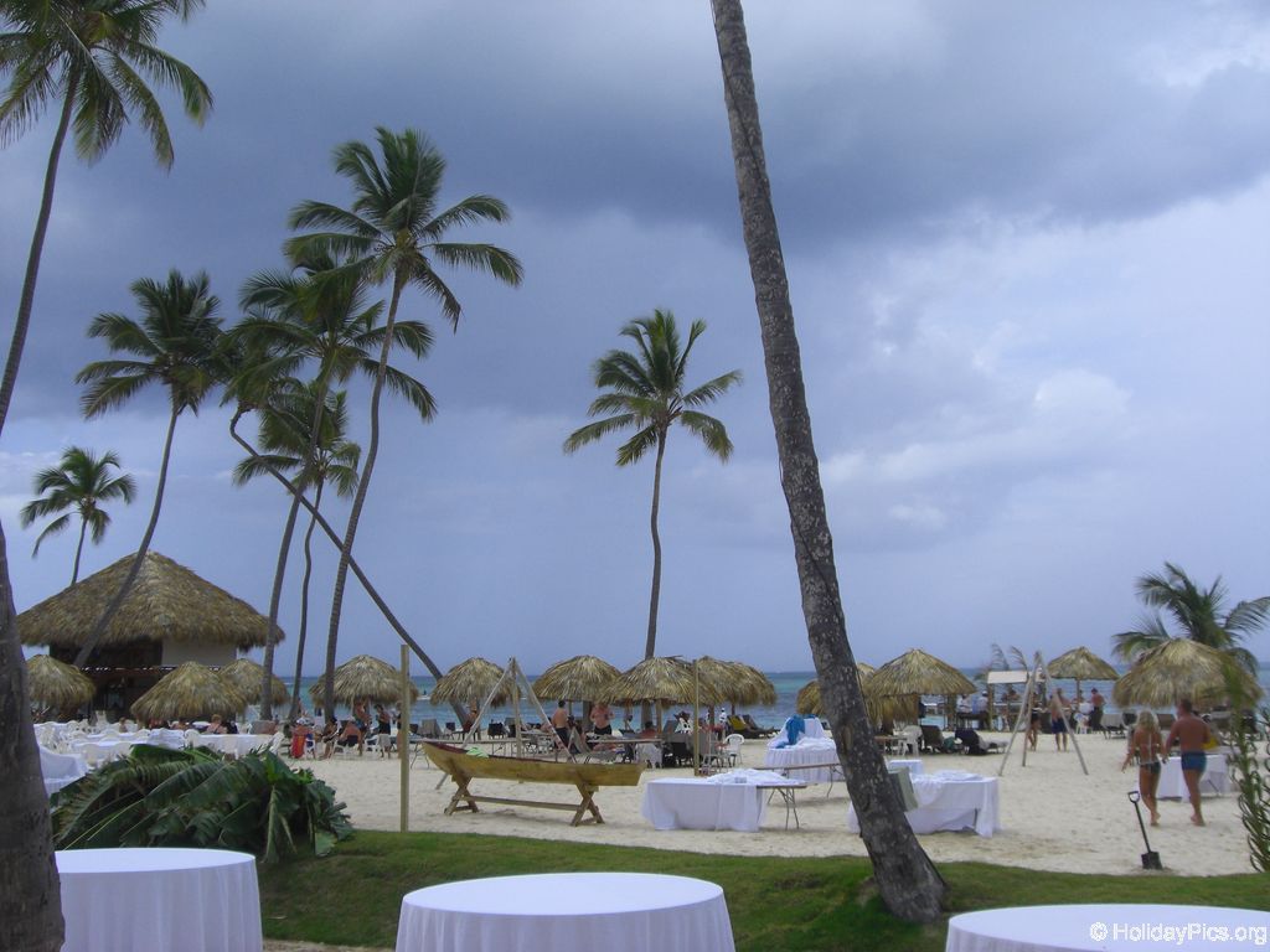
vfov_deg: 37.7
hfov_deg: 49.0
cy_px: 476
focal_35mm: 38
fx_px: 1394
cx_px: 635
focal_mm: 6.2
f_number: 8
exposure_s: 1/160
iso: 64
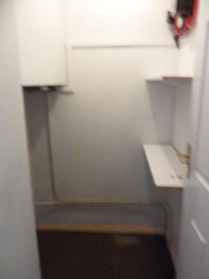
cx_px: 104
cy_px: 140
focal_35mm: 27
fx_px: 217
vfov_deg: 65.3
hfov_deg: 51.4
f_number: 3.5
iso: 400
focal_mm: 4.9
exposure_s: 1/15
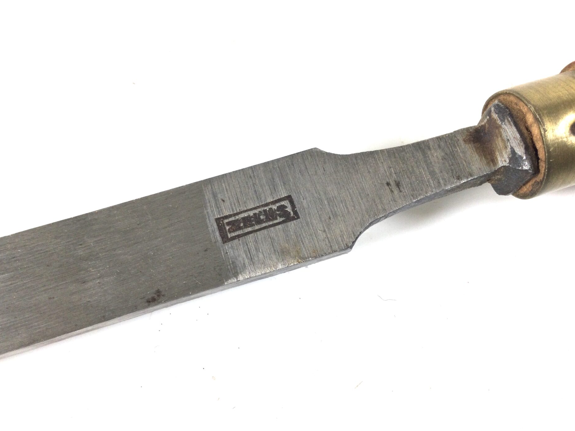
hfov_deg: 56.8
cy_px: 213
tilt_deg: -72.9
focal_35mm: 32
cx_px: 280
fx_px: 532
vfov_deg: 44.2
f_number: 2.4
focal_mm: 3.3
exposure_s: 1/100
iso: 32
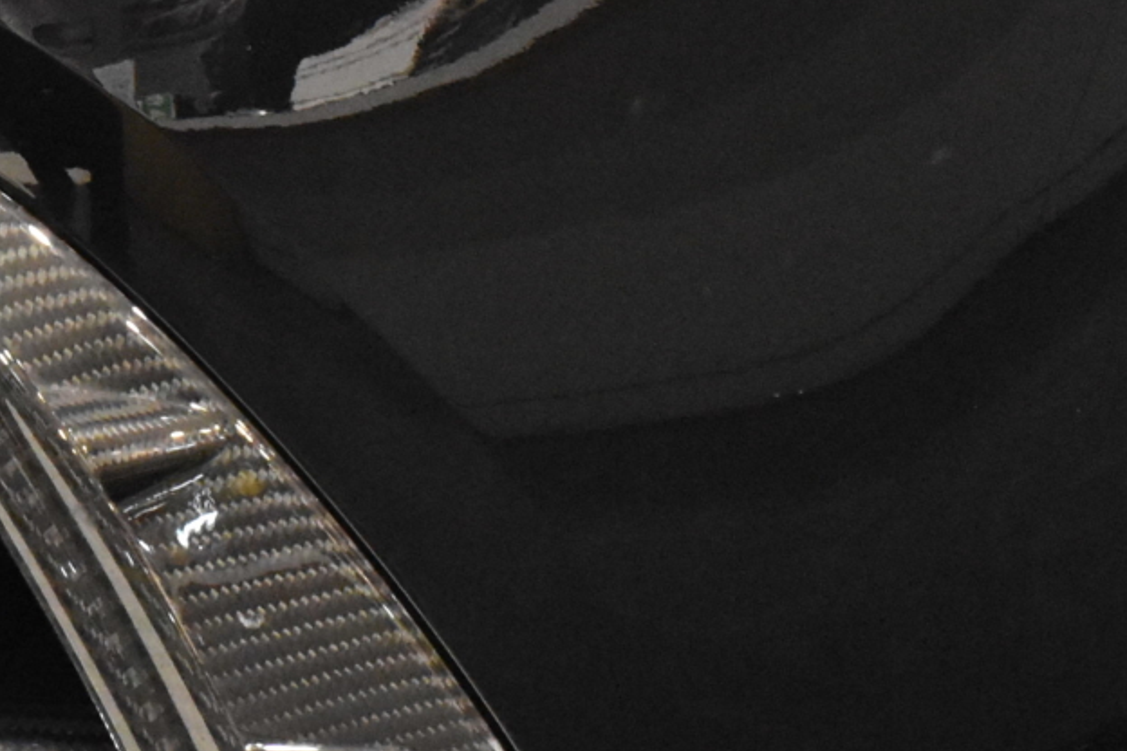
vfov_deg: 8.3
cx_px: -773
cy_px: 326
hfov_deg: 11.6
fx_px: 5198
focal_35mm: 166
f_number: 8
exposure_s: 1/40
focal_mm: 27
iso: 4500
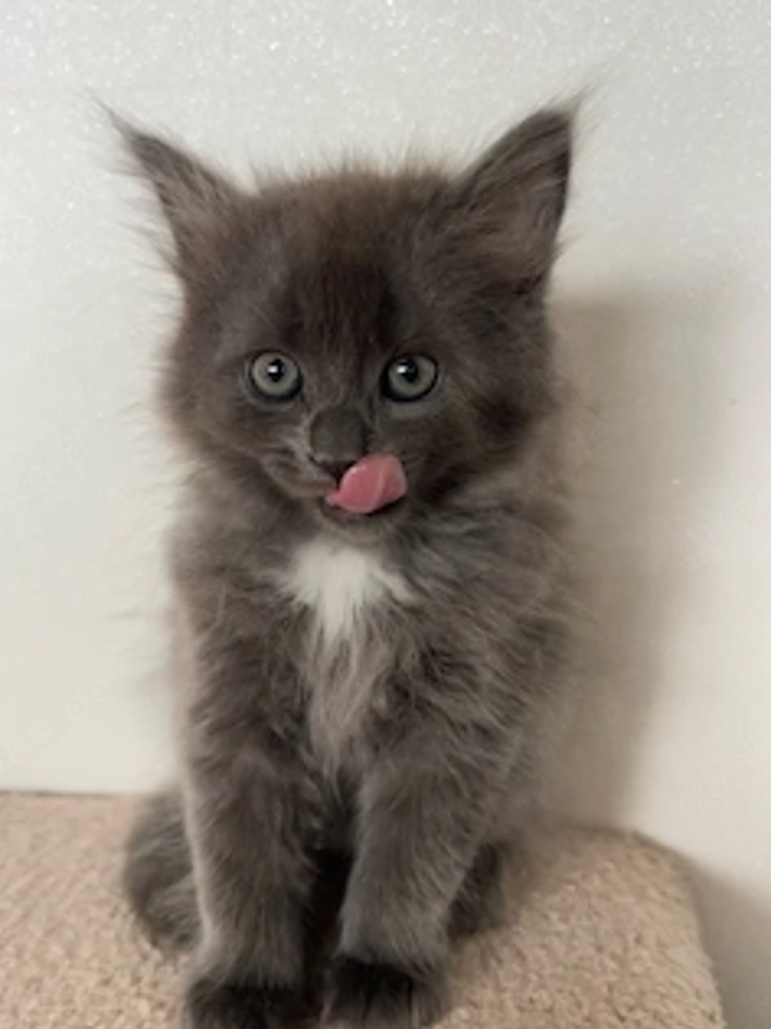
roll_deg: +0.6
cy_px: 526
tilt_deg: -11.8
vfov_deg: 55.4
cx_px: 340
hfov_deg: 42.8
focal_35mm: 33
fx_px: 981
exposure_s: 1/50
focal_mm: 5.7
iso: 250
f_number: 1.5
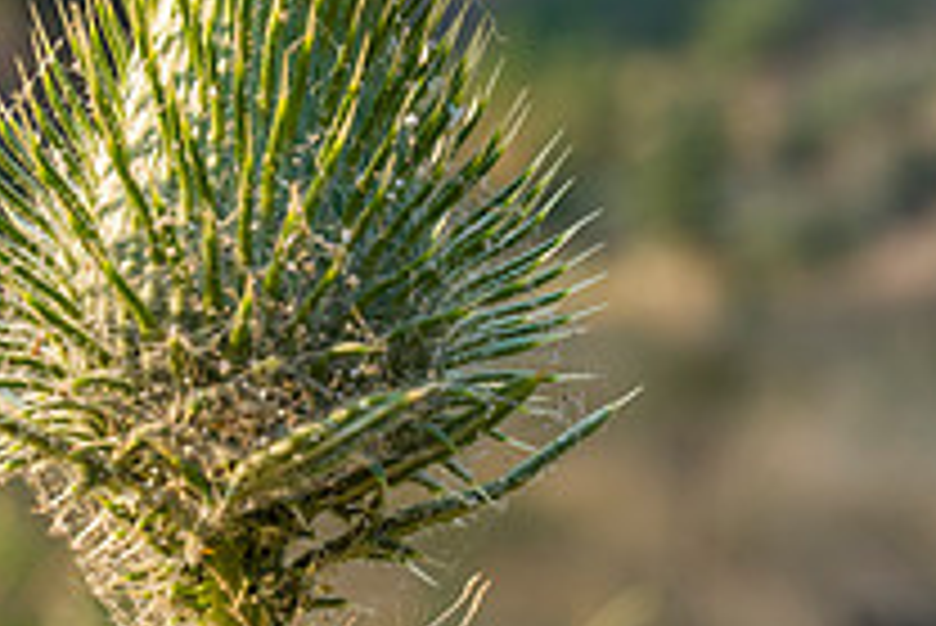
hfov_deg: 10.5
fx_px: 5073
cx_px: 436
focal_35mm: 195
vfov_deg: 7.1
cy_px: 250
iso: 640
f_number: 18
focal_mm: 70
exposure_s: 1/80
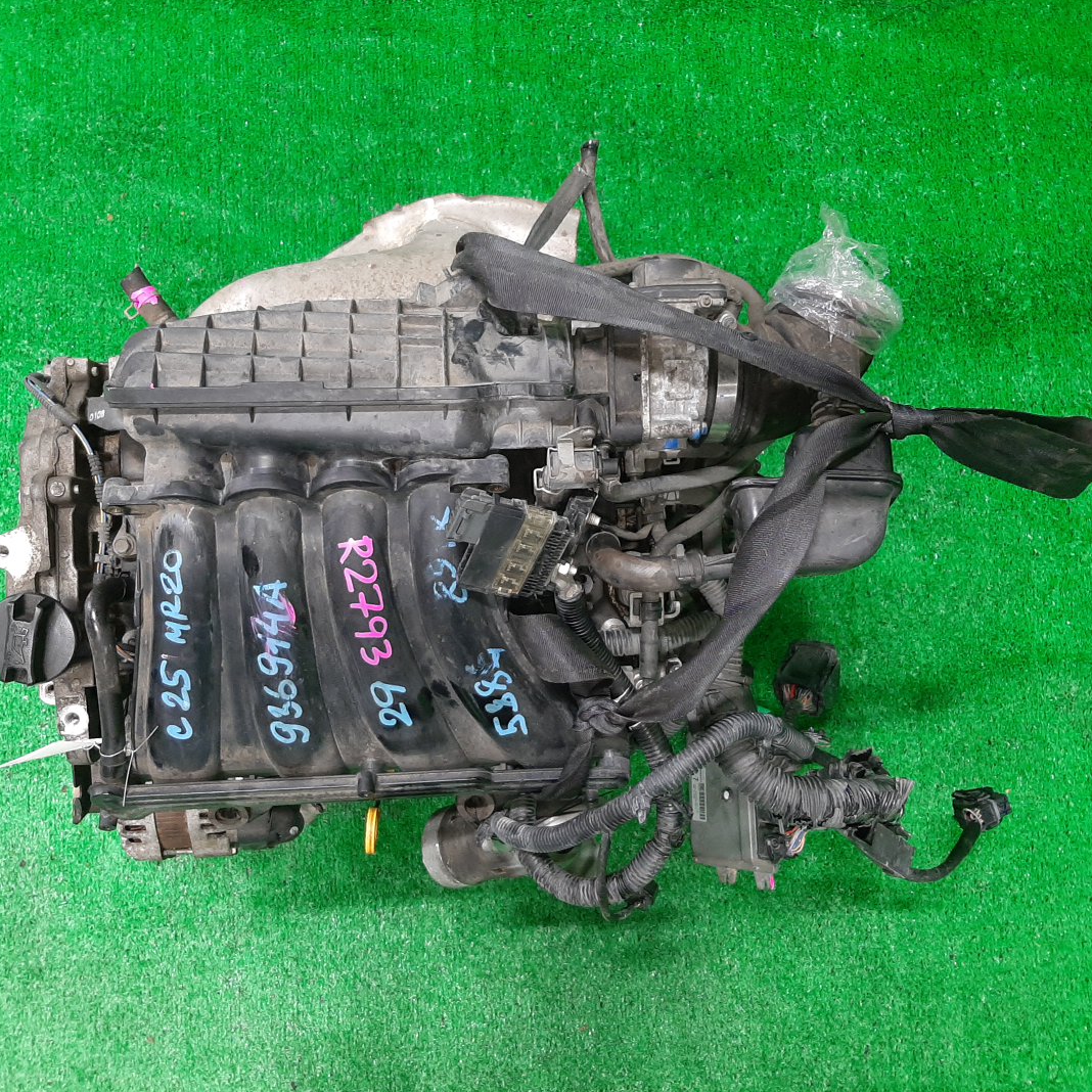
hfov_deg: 52.5
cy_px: 549
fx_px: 1106
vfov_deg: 52.5
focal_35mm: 31
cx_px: 507
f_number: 1.7
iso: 186
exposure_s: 1/50
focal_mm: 3.93
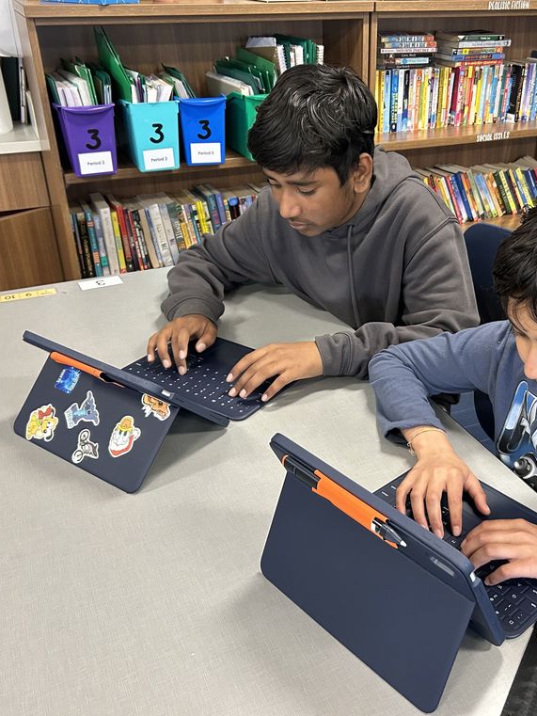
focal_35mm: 35
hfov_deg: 40.3
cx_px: 354
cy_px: 359
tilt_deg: -29.1
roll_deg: -0.9
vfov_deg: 52.6
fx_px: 724
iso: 320
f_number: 1.5
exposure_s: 1/60
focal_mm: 5.7
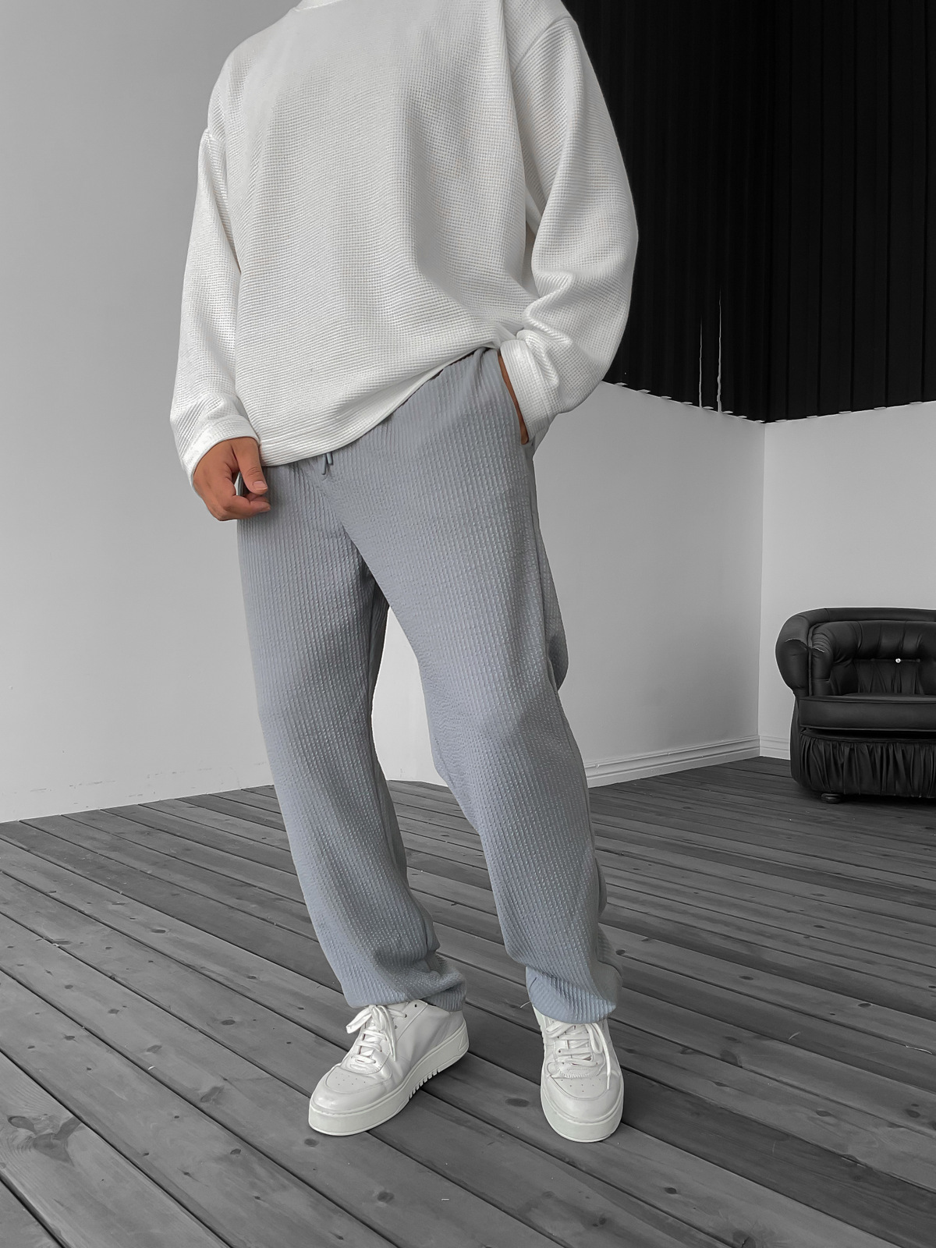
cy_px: 624
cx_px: 468
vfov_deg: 61.7
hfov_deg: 48.2
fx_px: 1046
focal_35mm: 29
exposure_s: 1/120
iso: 25
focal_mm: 3
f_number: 1.8
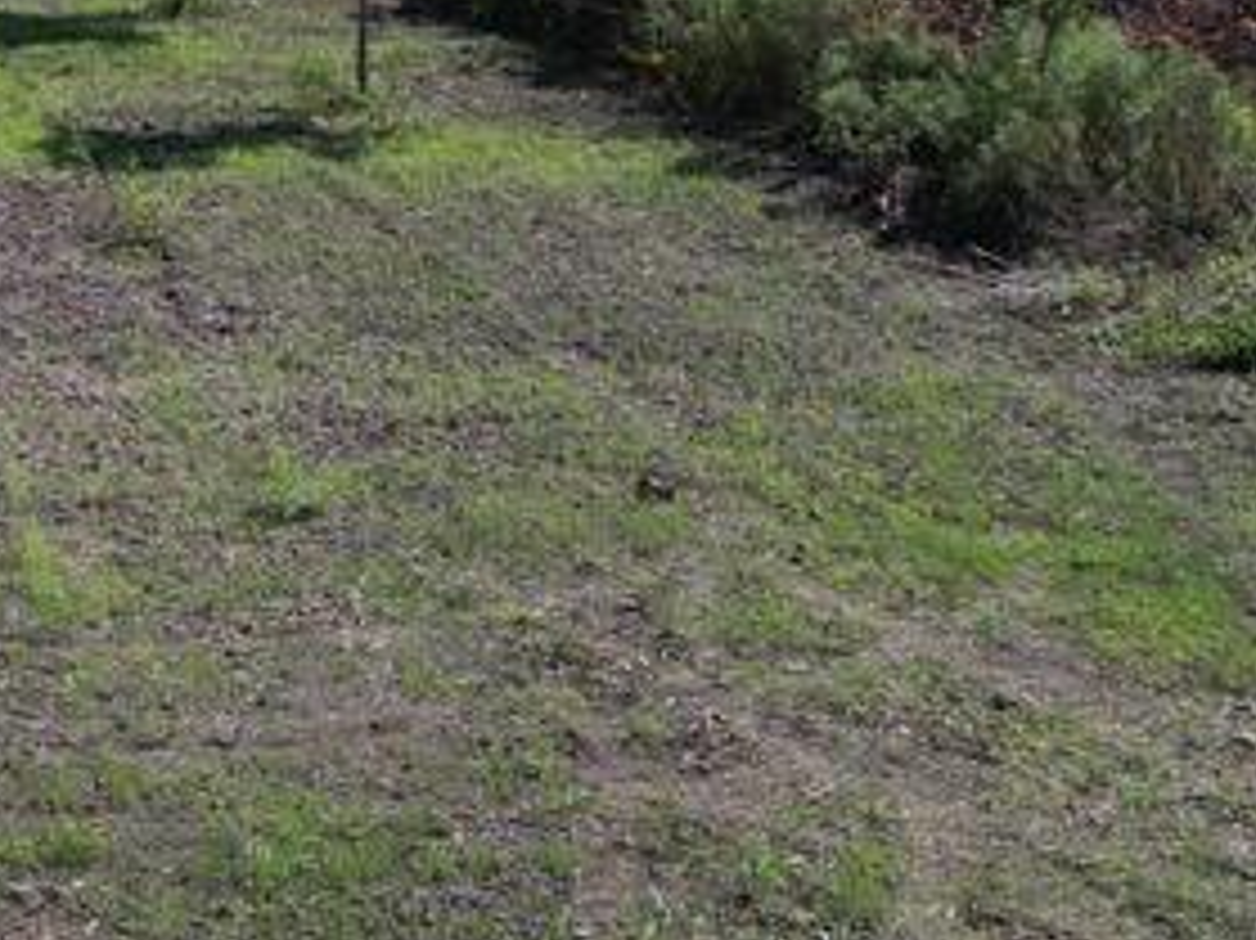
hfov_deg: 16.5
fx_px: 3990
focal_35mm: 110
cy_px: -202
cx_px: -536
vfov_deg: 13.1
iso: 150
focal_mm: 6.72
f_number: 1.7
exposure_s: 1/4000
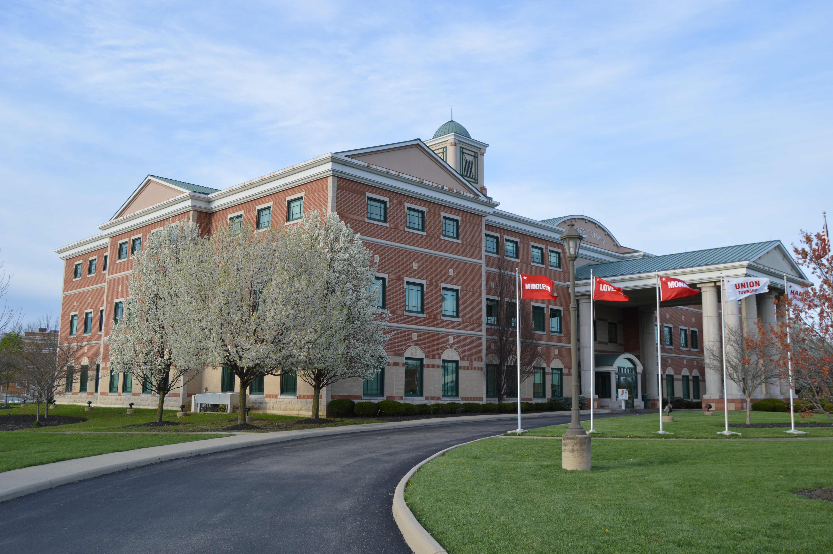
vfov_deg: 39.9
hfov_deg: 57.3
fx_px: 763
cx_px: 416
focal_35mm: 33
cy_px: 277
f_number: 6.3
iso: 100
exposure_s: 1/160
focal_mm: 22
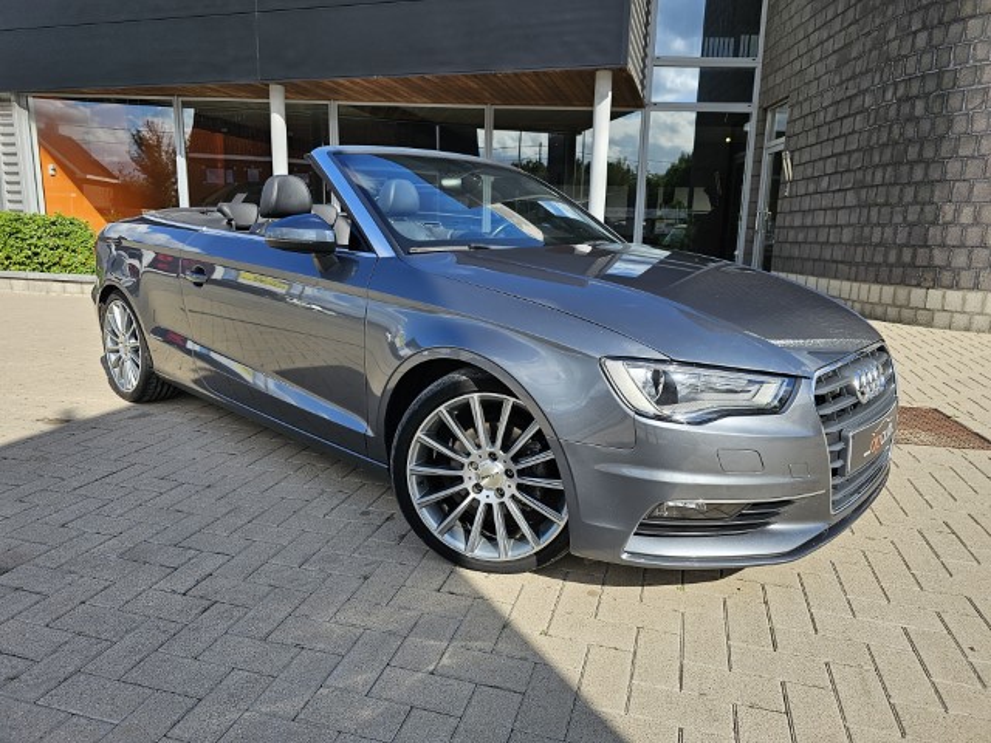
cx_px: 496
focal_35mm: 23
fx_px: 658
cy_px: 372
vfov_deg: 58.9
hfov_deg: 73.9
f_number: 1.7
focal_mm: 6.3
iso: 12
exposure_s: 1/588
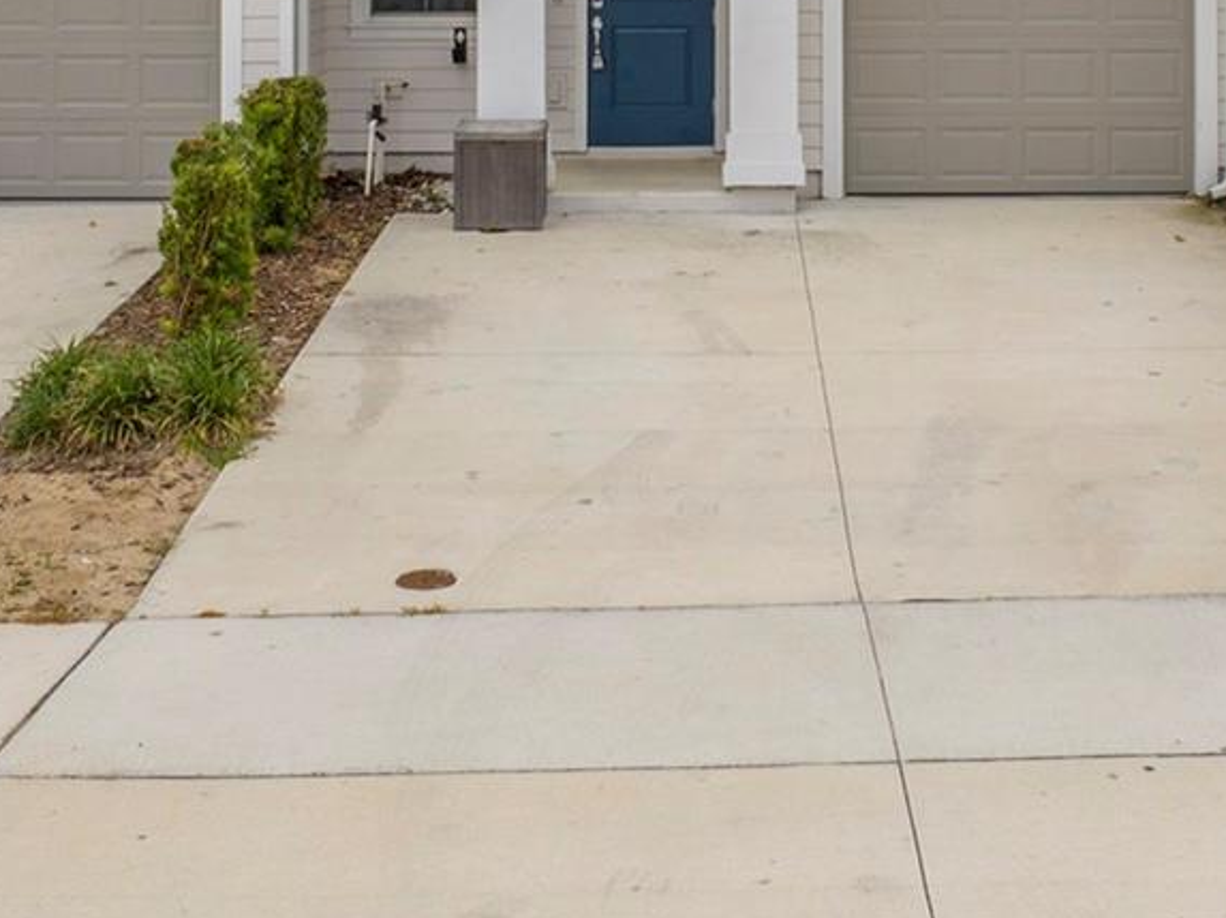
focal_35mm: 67
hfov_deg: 28.9
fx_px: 2371
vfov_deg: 20.6
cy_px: -155
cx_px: 704
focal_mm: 12.29
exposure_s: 1/2500
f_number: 2.8
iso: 120
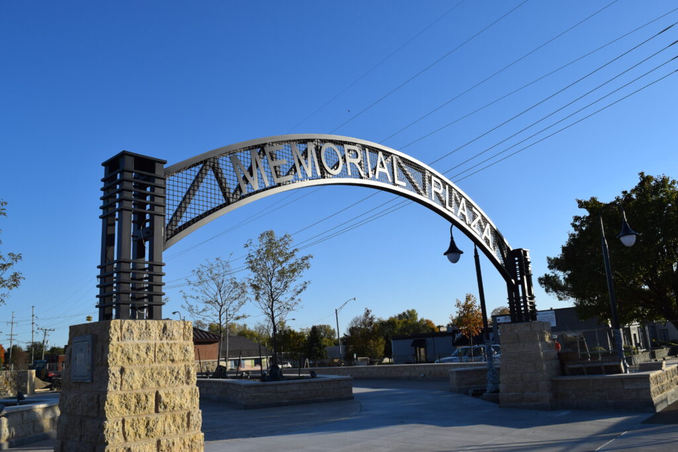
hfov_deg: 61.9
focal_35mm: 30
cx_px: 339
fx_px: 565
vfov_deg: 43.6
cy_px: 226
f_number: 10
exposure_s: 1/400
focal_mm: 20
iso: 200
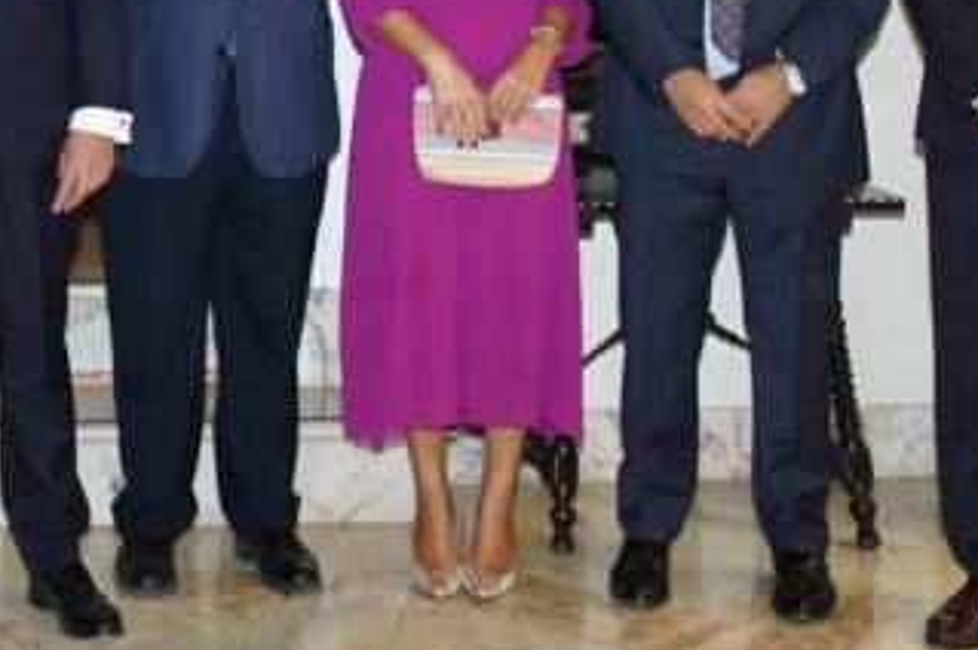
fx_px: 2442
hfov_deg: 21.6
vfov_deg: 14.5
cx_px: -58
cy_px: -222
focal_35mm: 90
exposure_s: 1/160
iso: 1600
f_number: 4
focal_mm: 19
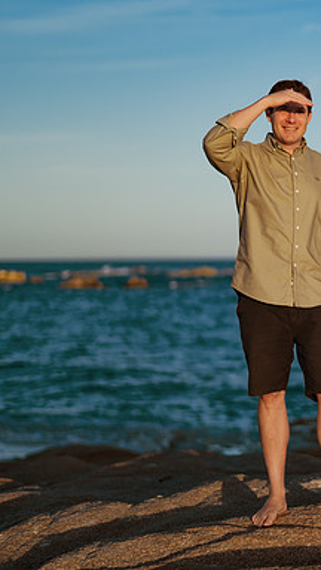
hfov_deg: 12.7
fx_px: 1389
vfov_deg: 23.2
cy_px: 284
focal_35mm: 92
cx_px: 428
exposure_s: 1/5000
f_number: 1.8
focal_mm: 58
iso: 100
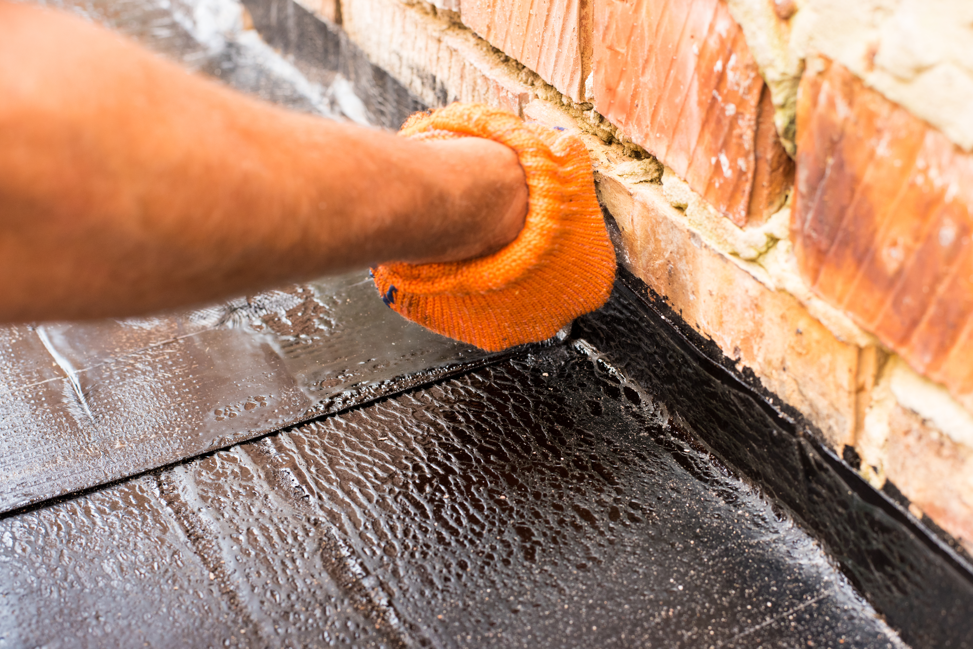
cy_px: 324
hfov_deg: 39.6
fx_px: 1352
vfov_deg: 27.0
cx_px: 486
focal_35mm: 50
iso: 1100
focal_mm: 50
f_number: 5.6
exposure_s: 1/200
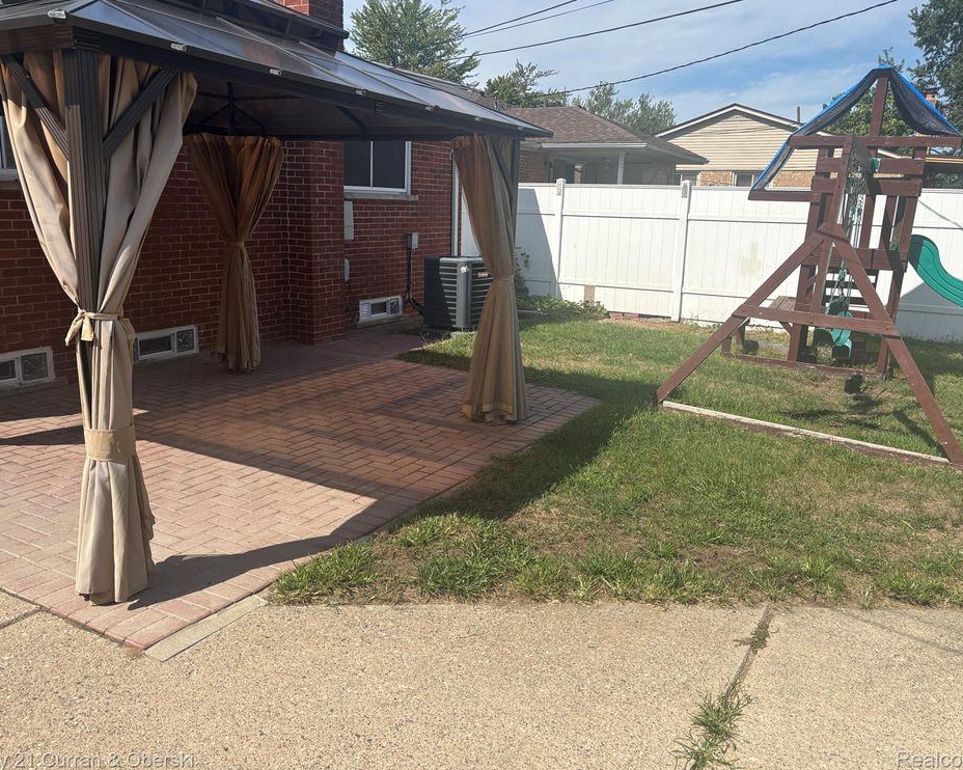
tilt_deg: -10.2
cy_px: 376
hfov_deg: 62.2
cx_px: 467
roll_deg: -0.4
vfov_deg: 51.5
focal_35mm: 28
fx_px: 798
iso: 50
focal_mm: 5.96
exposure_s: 1/3650
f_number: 1.6
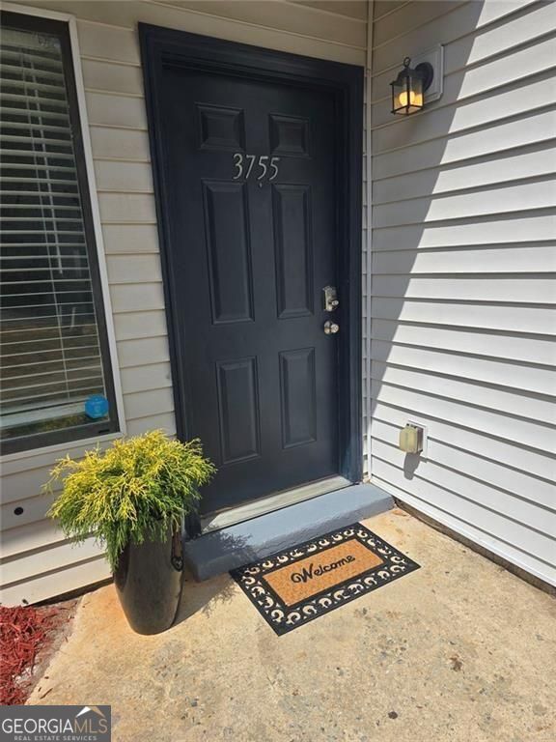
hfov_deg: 58.9
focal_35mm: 23
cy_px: 371
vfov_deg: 73.9
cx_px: 278
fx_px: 493
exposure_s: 1/1013
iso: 12
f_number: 1.7
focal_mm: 6.3
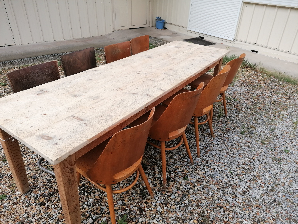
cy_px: 112
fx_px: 232
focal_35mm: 27
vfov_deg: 51.4
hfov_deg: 65.3
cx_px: 149
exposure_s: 1/730
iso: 50
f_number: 1.8
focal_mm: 4.75
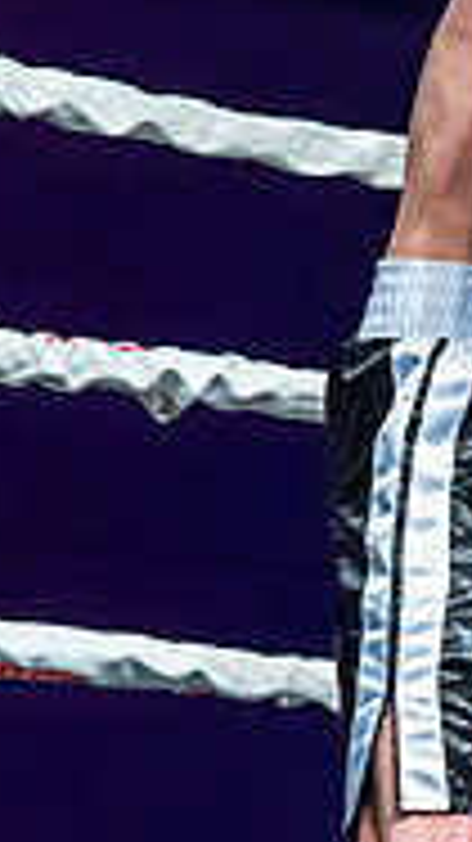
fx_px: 5815
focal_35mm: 261
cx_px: 1103
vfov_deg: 8.2
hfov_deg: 4.5
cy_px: 61
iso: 4000
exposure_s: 1/1000
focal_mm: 70
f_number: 4
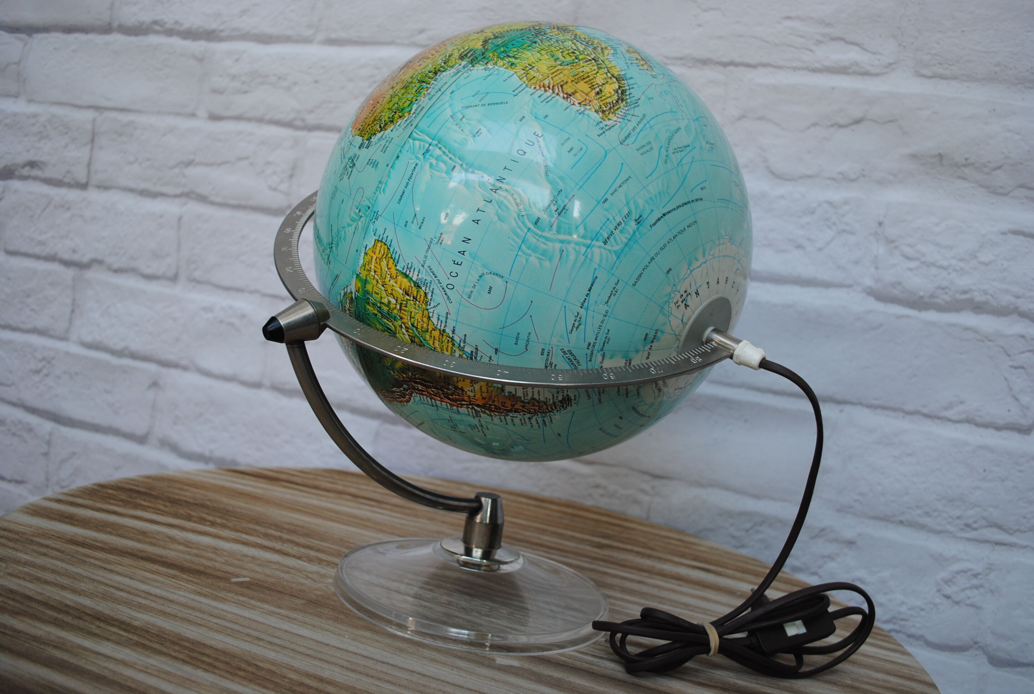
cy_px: 347
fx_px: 863
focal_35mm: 30
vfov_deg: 43.8
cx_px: 517
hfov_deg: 61.8
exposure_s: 1/50
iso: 200
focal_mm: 20
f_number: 3.8
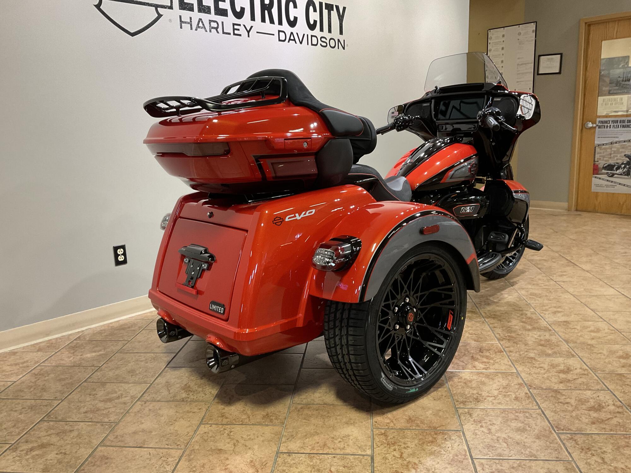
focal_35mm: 29
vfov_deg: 48.2
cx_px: 316
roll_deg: +1.2
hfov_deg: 61.7
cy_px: 236
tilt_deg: -12.1
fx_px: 529
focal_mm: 3
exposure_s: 1/60
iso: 125
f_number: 1.8
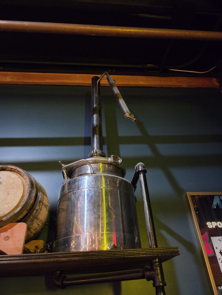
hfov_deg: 58.9
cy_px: 148
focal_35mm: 23
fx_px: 197
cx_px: 111
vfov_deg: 73.9
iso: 1600
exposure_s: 1/40
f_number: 1.8
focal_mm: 5.4
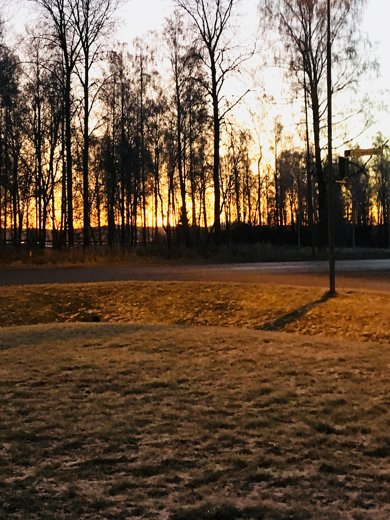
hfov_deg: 31.1
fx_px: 691
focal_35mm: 46
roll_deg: +1.2
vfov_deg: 41.1
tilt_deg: +0.5
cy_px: 210
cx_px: 106
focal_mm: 4.15
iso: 500
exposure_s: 1/17
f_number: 2.2
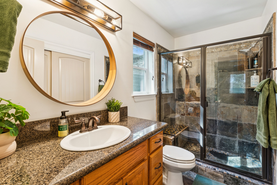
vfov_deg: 72.7
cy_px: 92
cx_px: 138
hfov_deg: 95.7
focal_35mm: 16
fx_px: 125
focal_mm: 16.3
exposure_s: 2.5
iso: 100
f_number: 13
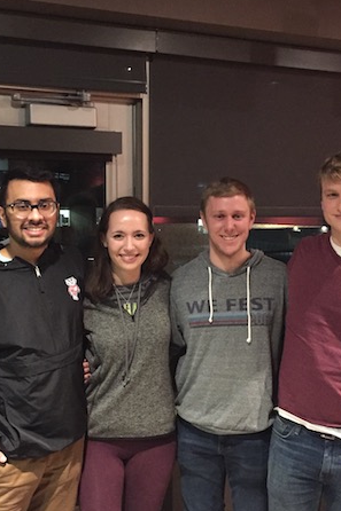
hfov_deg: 30.4
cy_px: 272
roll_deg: +0.4
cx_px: 142
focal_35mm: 44
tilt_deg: -5.2
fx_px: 626
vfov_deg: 44.5
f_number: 2.2
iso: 400
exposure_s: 1/15
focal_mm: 4.15
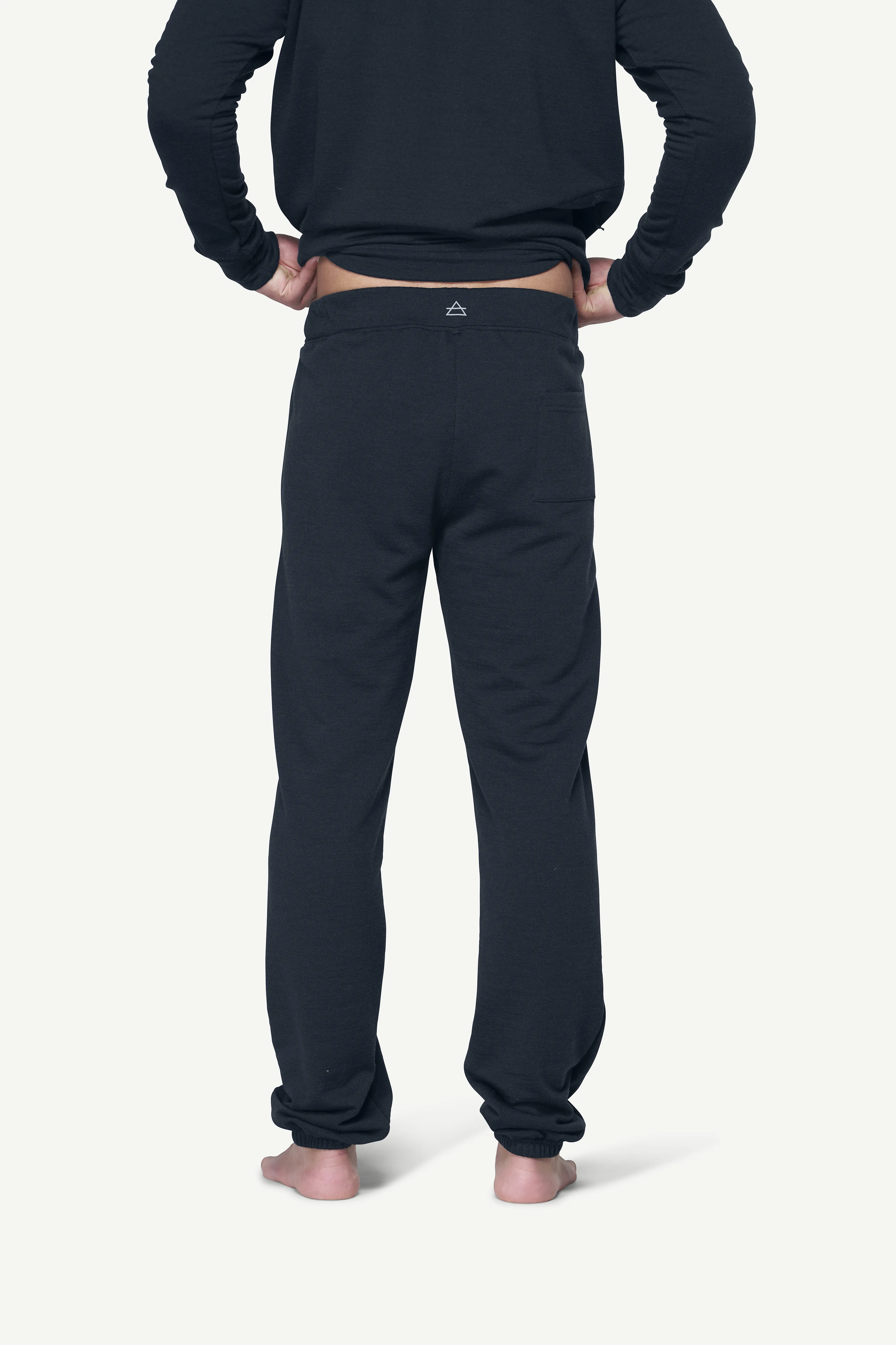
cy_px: 672
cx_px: 448
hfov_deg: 12.8
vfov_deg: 19.1
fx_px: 3994
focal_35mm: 107
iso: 100
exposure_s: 1/50
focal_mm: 107
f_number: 5.6
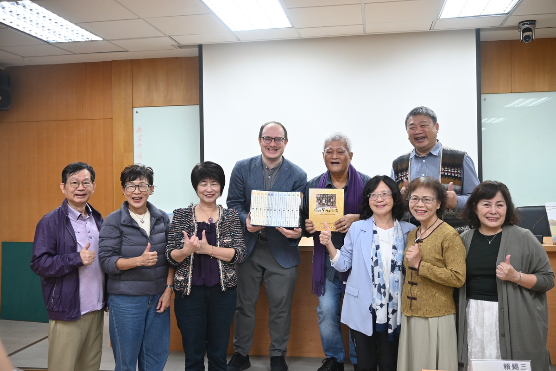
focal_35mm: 36
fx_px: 556
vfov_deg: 36.9
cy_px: 186
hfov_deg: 53.1
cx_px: 278
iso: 1250
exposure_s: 1/125
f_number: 3.8
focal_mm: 24
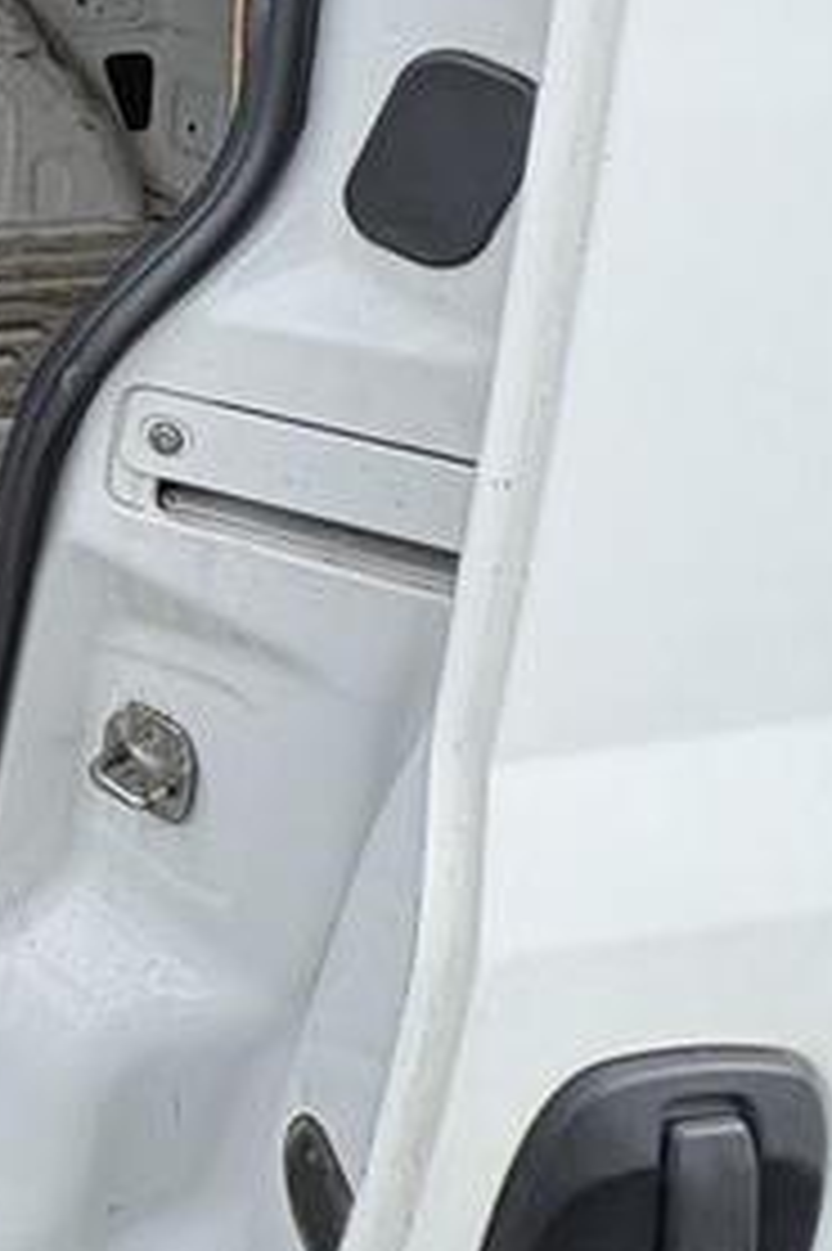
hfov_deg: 21.4
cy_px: 130
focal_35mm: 47
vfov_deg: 39.0
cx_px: -576
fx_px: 1631
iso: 64
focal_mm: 2.22
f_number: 2.2
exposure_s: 1/273
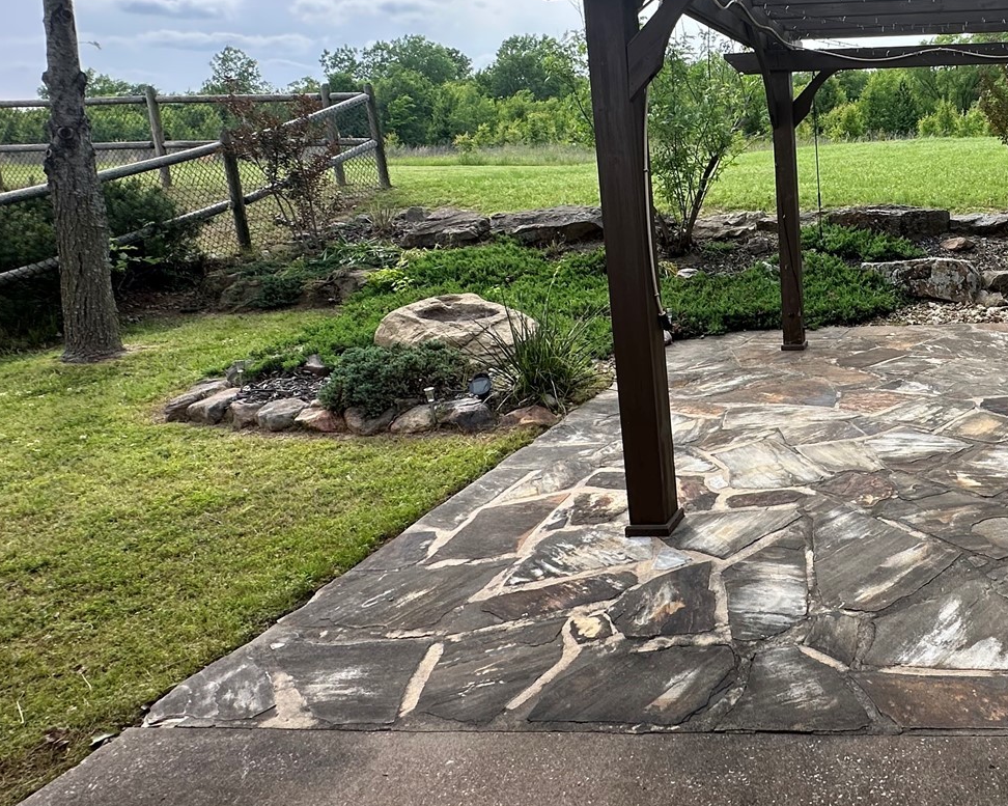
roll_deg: +1.5
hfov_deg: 55.6
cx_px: 906
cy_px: 273
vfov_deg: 52.2
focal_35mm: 27
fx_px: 805
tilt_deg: -9.1
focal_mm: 2.22
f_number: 2.2
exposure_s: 1/487
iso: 40
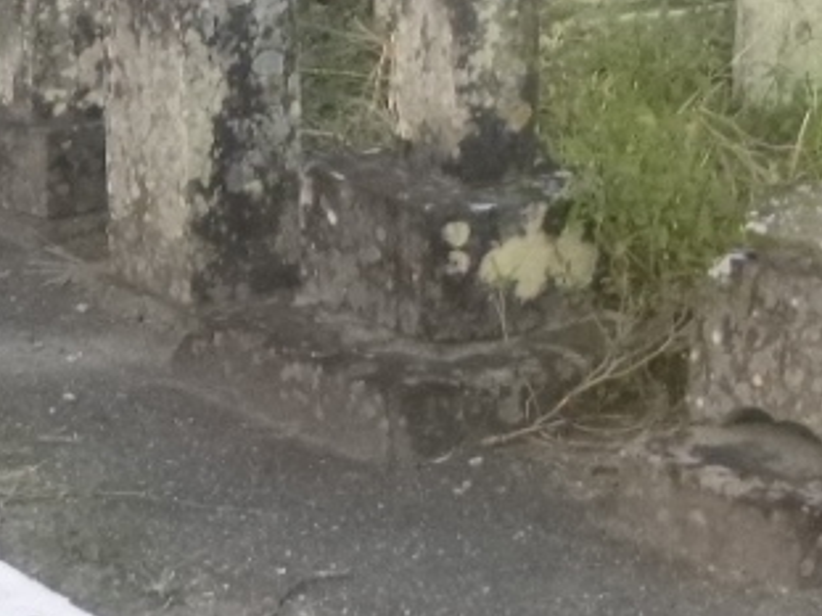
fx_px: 3205
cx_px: 161
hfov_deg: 14.5
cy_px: -241
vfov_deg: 10.7
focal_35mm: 135
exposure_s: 1/60
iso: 400
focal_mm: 7.3
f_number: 4.6
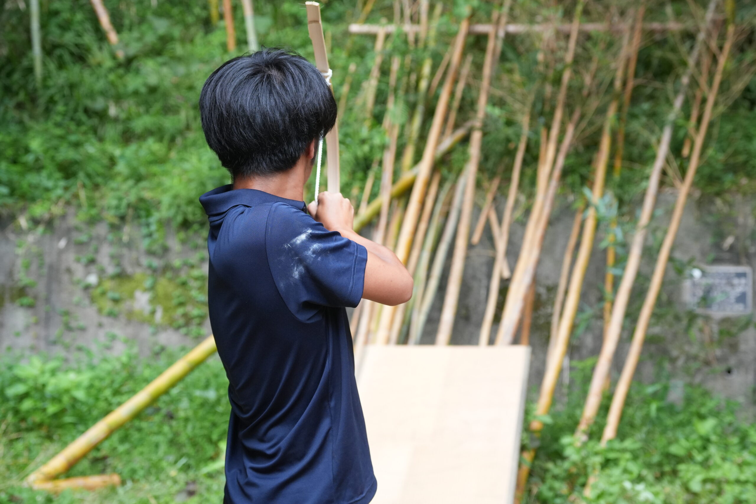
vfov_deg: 19.4
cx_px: 378
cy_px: 252
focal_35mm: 70
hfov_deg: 28.7
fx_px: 1477
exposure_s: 1/1000
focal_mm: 46.9
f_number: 3.2
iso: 1250
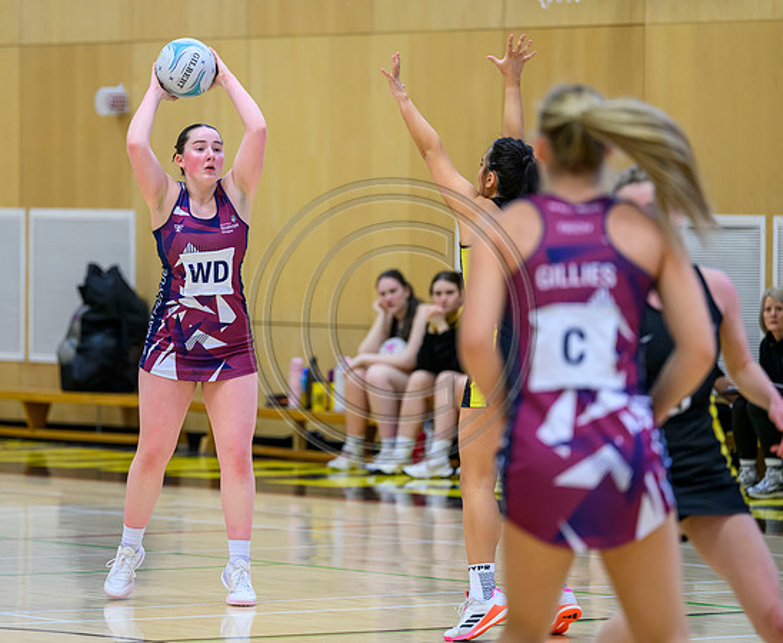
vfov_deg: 6.5
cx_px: 276
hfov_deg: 7.9
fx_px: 5676
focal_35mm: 242
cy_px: 307
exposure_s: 1/800
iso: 3200
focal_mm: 200
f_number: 3.2
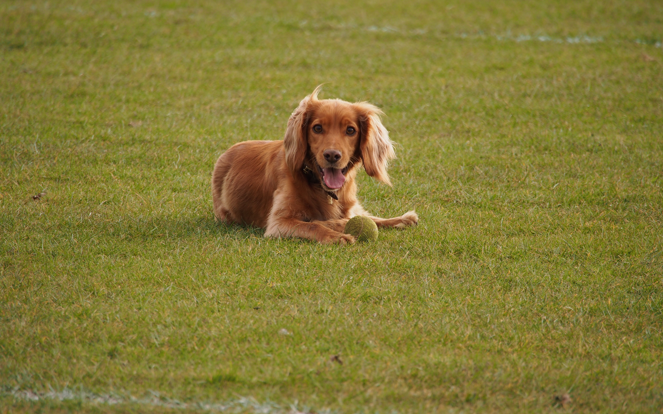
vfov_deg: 2.1
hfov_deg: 3.3
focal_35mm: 638
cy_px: 191
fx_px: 11528
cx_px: 331
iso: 320
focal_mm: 300
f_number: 6.7
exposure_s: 1/400
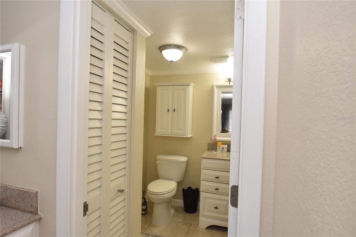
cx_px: 178
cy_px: 118
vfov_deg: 59.5
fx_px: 208
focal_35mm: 21
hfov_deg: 81.2
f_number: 5.6
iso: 800
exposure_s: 1/125
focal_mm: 14
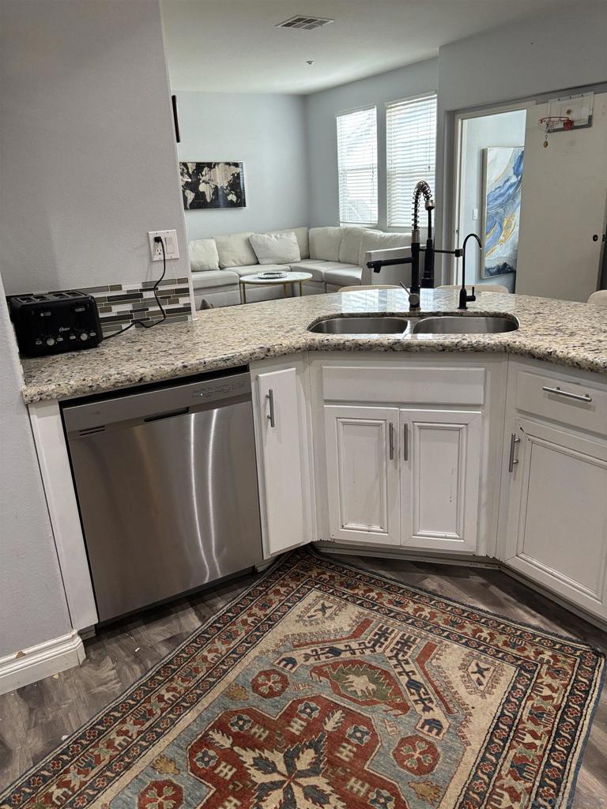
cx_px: 304
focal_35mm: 26
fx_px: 608
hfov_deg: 53.1
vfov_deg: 67.3
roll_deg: +2.4
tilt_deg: -18.9
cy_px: 404
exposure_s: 1/60
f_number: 1.6
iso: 160
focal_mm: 5.96
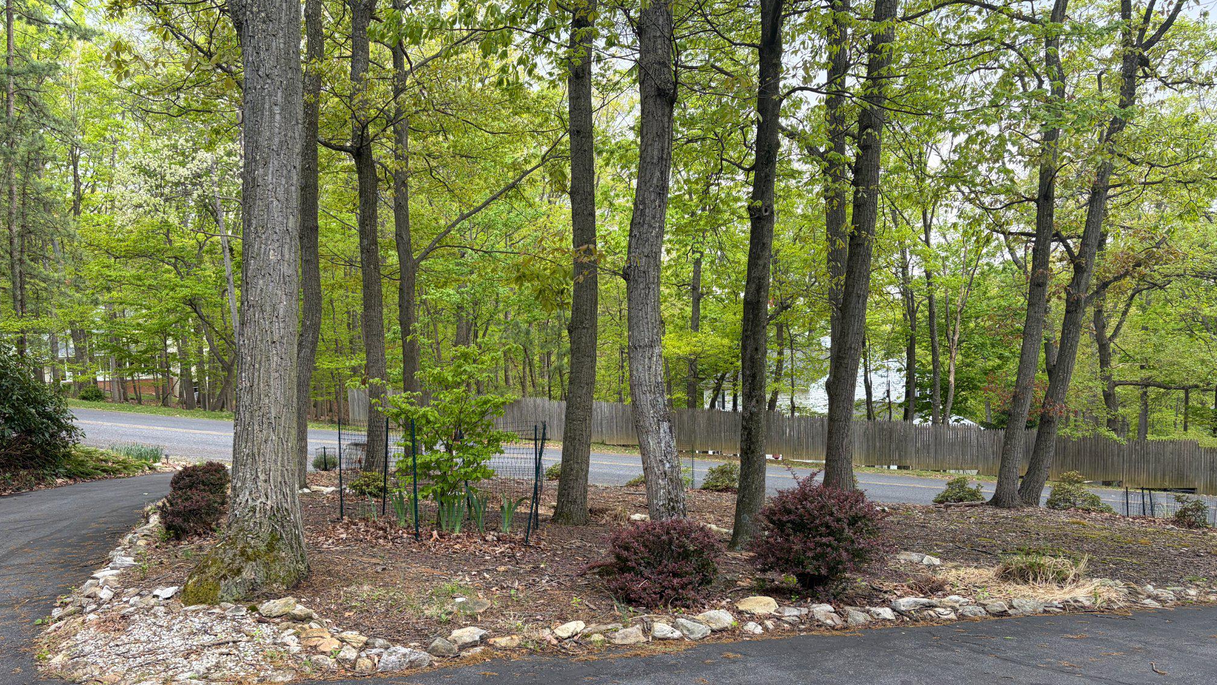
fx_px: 936
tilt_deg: -5.6
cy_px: 432
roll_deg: +2.3
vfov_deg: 39.9
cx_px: 602
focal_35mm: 29
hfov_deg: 66.1
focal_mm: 5.96
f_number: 1.6
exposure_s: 1/133
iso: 50
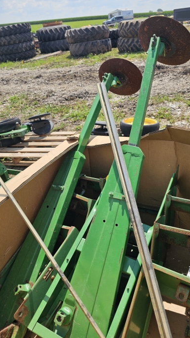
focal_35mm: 28
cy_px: 166
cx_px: 107
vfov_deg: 67.9
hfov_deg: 41.5
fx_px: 251
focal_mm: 6.3
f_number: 1.7
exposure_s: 1/740
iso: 10
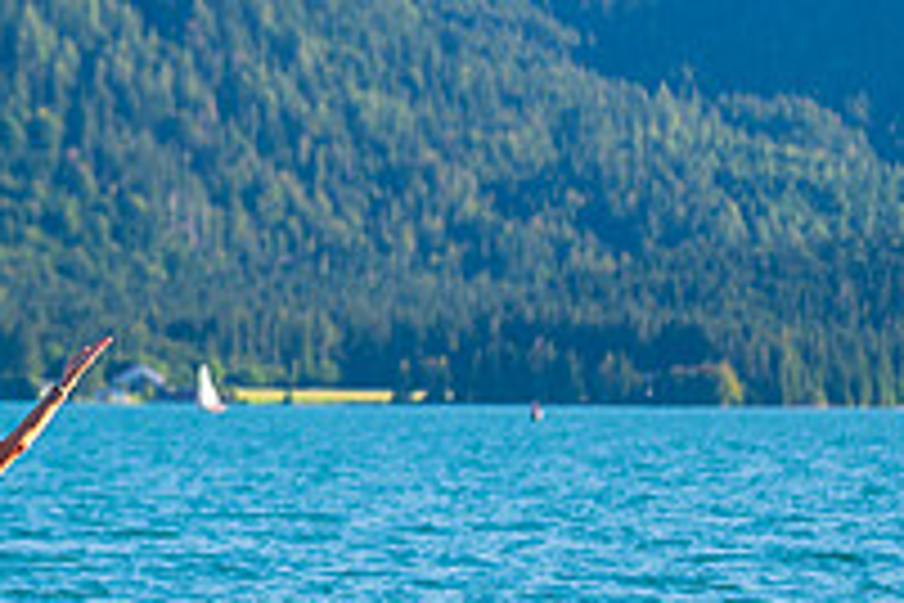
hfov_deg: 5.3
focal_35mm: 387
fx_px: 9717
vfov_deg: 3.5
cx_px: -144
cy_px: 4
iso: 125
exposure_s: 1/320
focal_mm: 125
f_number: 4.5
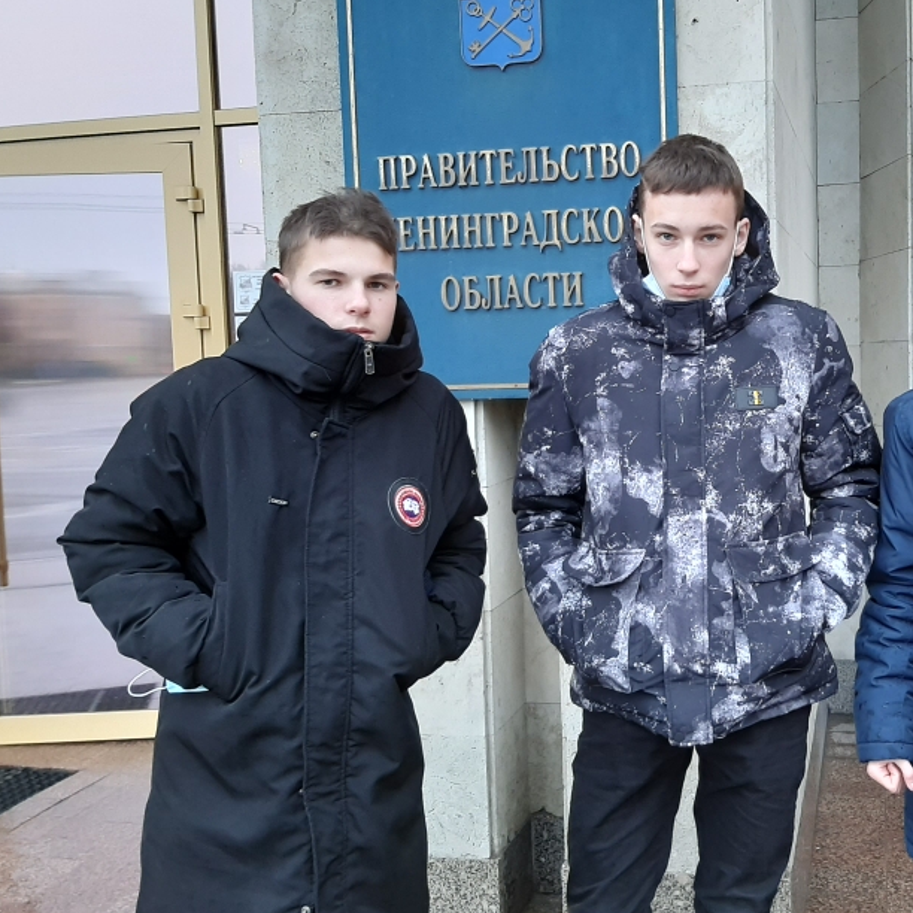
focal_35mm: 39
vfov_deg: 42.8
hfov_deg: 42.0
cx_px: 636
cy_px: 421
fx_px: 1164
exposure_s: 1/50
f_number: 1.7
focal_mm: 3.93
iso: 80
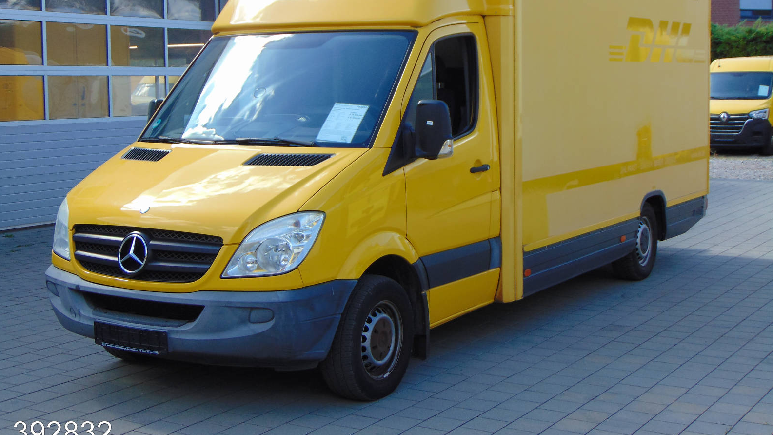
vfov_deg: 21.8
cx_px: 384
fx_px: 1127
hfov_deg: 37.9
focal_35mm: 55
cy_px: 164
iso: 80
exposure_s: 1/400
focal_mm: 9
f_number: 3.5
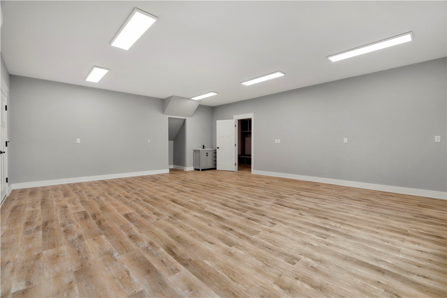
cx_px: 224
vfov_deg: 73.7
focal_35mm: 16
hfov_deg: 96.7
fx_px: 199
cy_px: 149
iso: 100
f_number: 9
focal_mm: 16
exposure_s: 1/4
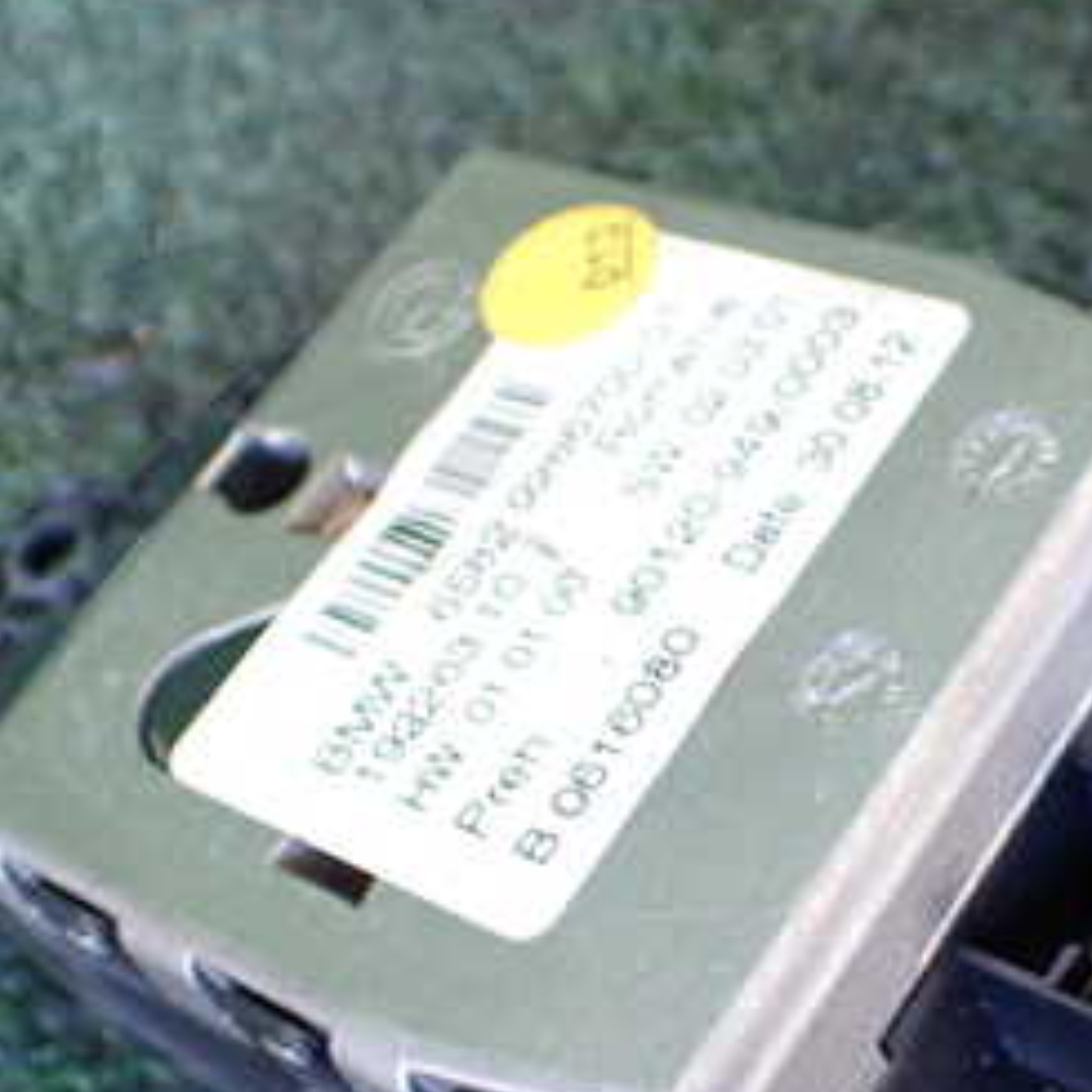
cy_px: 833
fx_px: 2320
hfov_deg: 26.3
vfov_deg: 26.1
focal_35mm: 65
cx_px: 762
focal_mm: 5.4
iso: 800
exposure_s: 1/50
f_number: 2.3
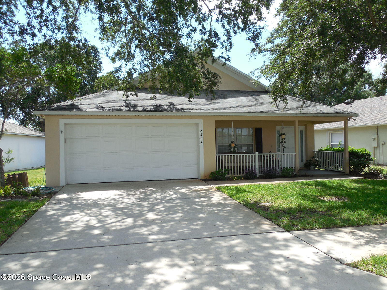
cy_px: 145
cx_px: 194
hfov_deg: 63.4
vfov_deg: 49.7
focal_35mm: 28
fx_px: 313
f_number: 3.5
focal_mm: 5
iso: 125
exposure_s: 1/640
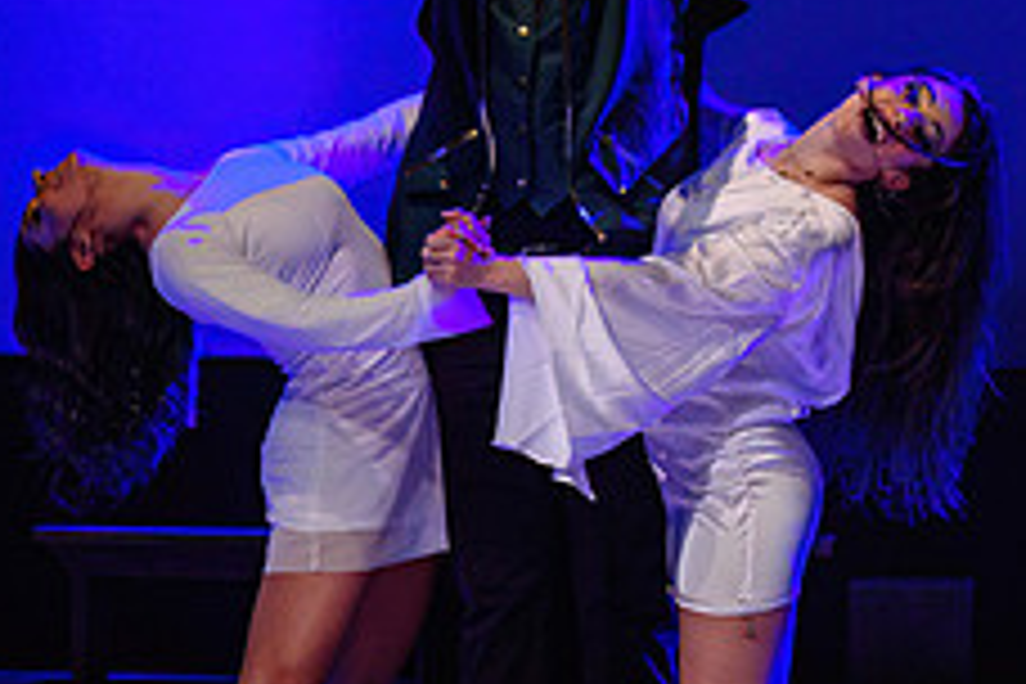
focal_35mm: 146
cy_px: 237
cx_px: 810
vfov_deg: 9.4
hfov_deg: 14.0
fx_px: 4161
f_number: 2.8
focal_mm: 55
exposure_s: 1/200
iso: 1600
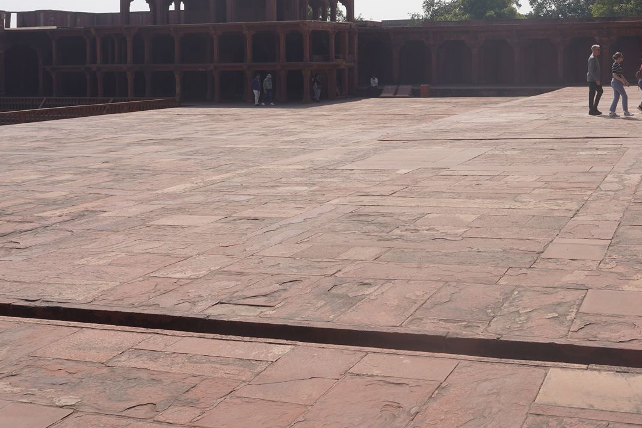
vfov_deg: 28.9
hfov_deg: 42.9
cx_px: 437
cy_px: 56
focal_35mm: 45
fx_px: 802
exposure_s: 1/100
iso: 100
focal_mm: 24
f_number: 18
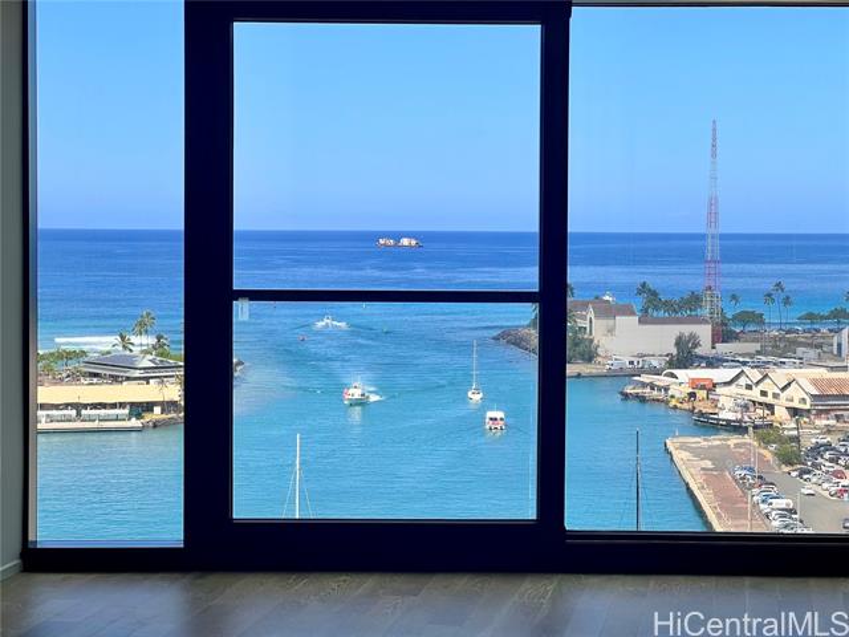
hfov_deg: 25.3
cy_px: 318
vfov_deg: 19.1
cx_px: 424
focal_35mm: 77
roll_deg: -0.5
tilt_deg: -2.8
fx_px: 1889
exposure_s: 1/296
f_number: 2.8
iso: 32
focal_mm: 9
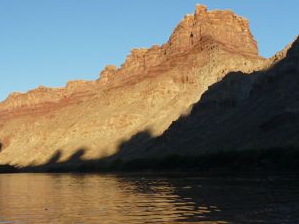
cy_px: 115
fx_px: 518
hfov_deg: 30.5
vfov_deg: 24.4
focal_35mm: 60
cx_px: 19
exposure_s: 1/500
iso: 80
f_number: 3.3
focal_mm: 4.9
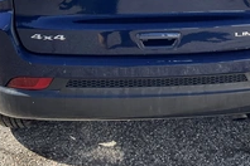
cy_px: -18
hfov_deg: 32.9
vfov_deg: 21.1
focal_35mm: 61
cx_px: 133
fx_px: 424
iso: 25
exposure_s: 1/781
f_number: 1.8
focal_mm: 3
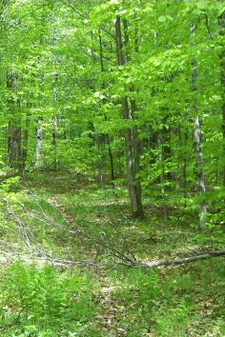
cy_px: 207
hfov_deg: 10.7
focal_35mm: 128
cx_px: 39
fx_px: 1200
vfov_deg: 16.0
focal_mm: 12.4
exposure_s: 1/100
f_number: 2.8
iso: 50
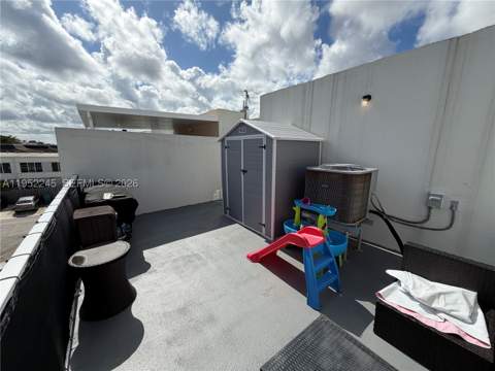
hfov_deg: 102.1
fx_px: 200
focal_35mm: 14
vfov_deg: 85.7
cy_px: 186
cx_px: 248
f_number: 2.2
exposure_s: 1/1656
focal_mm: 2.22
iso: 20
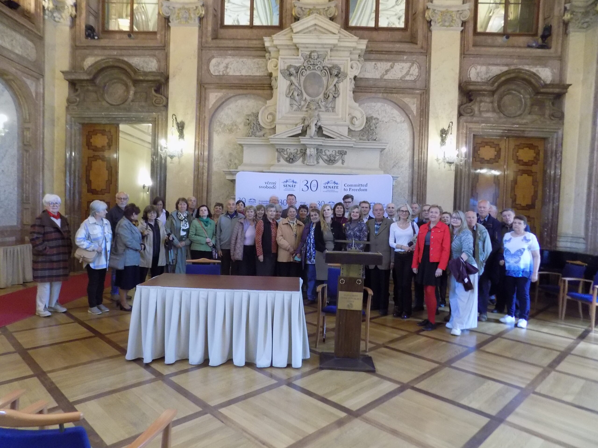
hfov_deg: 73.9
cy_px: 224
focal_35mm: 23
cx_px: 299
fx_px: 397
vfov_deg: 58.9
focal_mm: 4
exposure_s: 1/13
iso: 400
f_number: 3.1
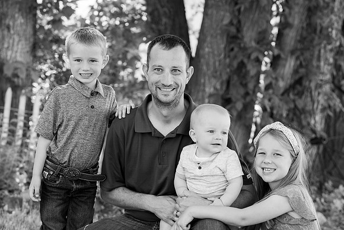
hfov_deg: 19.5
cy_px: 115
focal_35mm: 105
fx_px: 1004
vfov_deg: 13.0
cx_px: 172
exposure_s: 1/200
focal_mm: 105
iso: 800
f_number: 4.5
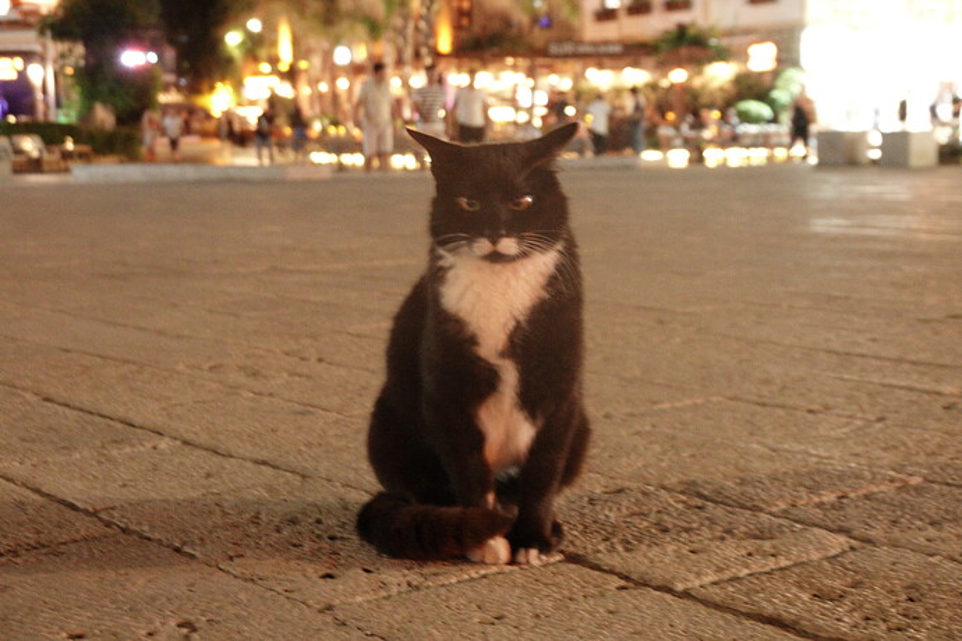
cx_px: 481
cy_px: 320
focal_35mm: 62
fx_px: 1657
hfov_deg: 32.4
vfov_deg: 21.9
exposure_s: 1/10
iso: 3200
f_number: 4
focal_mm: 22.92
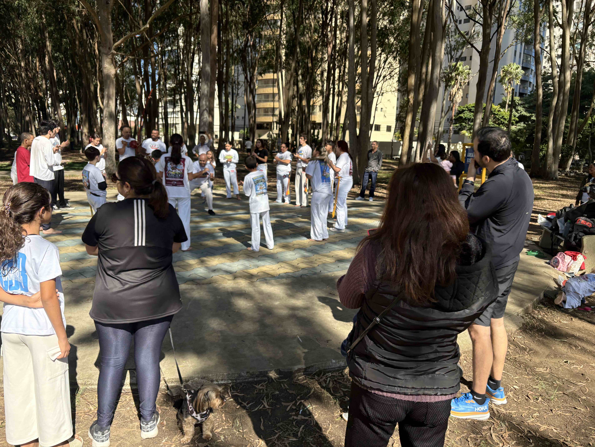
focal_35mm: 26
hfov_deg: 67.3
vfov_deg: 53.1
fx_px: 447
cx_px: 298
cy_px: 224
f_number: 1.6
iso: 64
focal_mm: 5.96
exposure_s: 1/1196
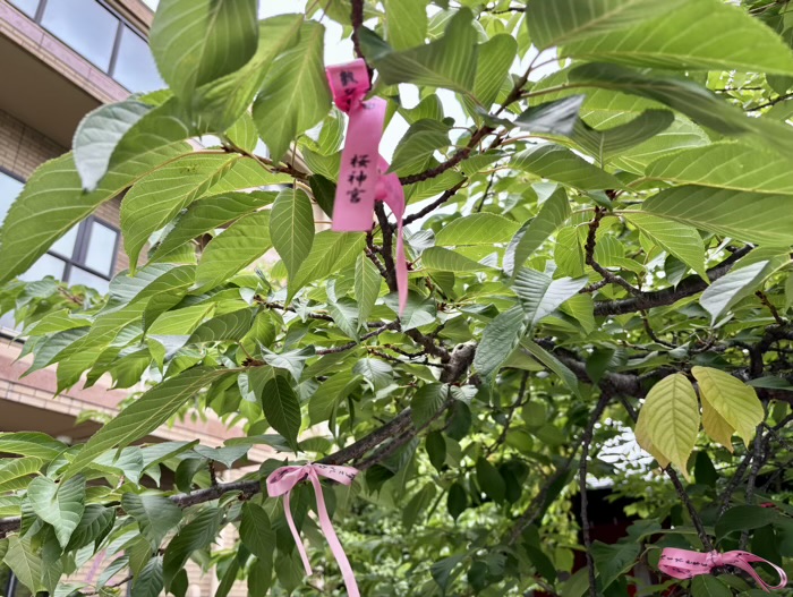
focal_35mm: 26
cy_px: 298
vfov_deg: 53.2
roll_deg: +1.4
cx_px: 396
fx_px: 596
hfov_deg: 67.2
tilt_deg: +28.2
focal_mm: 5.96
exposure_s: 1/191
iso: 50
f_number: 1.6
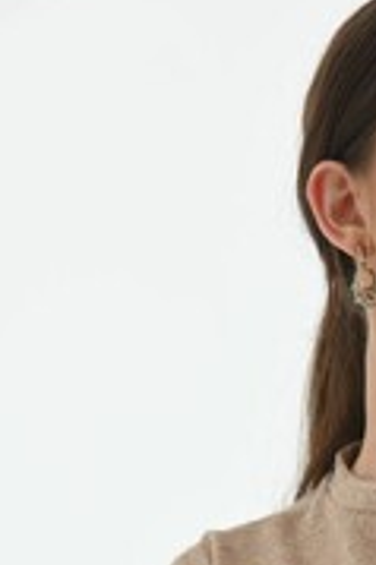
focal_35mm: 175
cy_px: 811
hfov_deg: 7.7
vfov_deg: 11.3
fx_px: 2747
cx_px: 512
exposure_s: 1/125
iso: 100
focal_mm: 58
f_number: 6.3
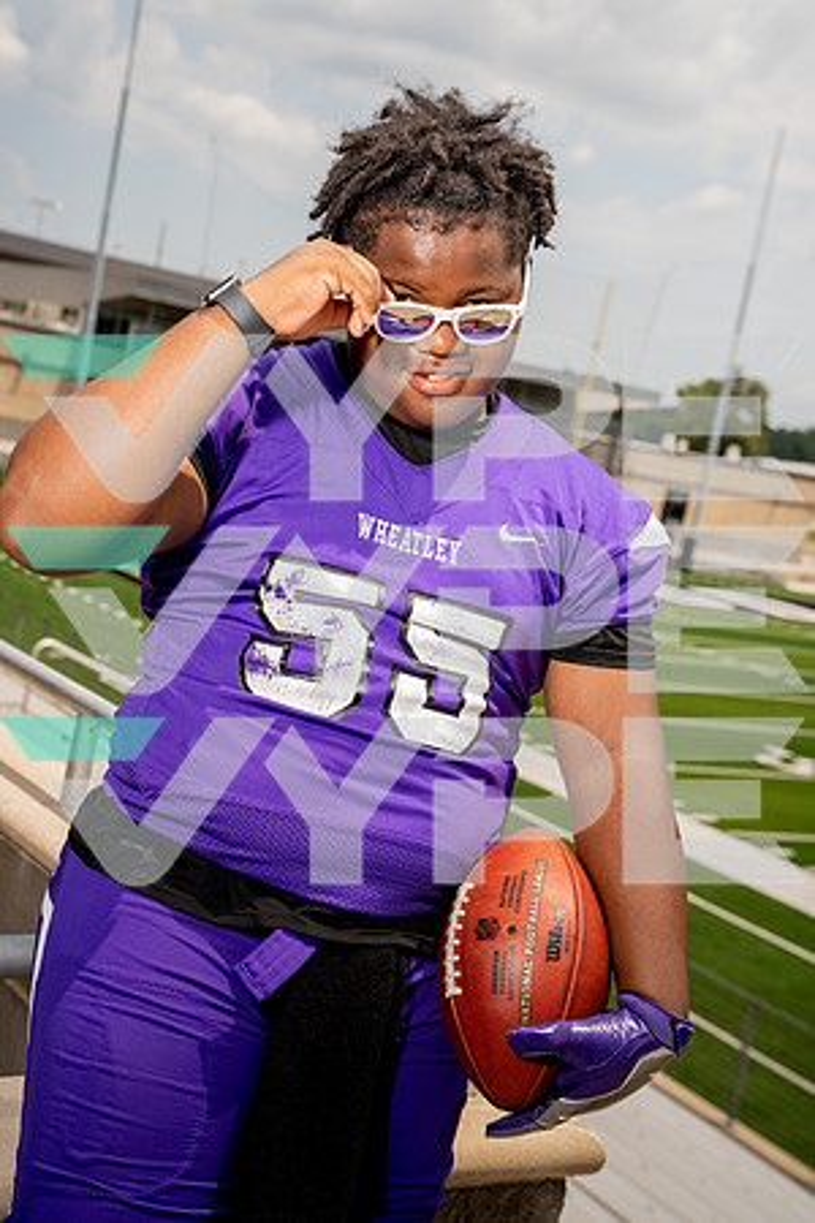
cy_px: 612
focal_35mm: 56
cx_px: 408
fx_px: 1902
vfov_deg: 35.6
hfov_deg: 24.2
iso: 100
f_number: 6.3
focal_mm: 56
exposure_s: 1/250
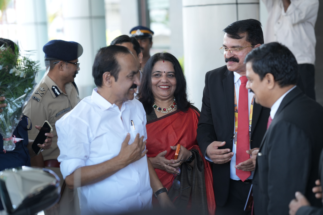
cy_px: 108
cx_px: 162
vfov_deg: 16.1
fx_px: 763
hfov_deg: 23.9
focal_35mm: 85
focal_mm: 85
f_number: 2.5
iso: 400
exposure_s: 1/400
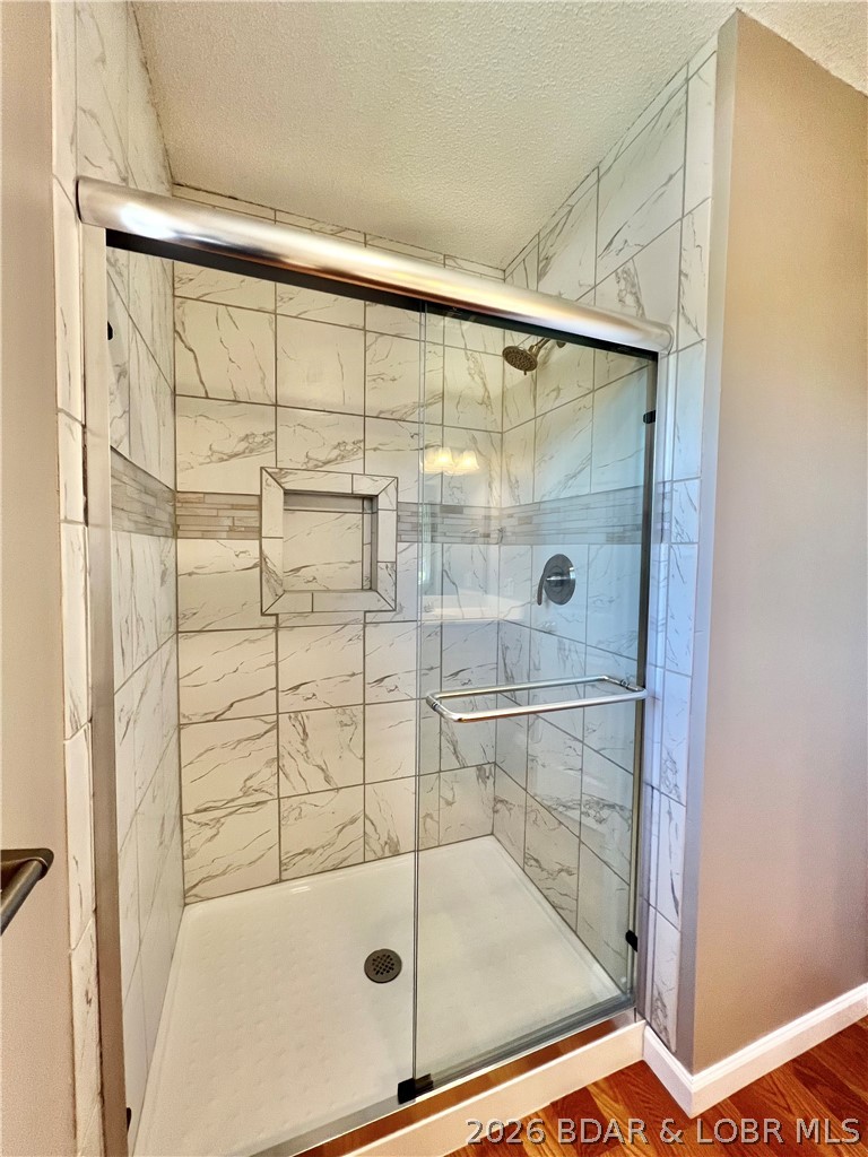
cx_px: 434
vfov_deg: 106.2
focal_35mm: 13
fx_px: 435
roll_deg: -0.5
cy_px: 578
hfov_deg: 89.9
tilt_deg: -2.5
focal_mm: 1.57
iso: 160
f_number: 1.8
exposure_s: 1/120
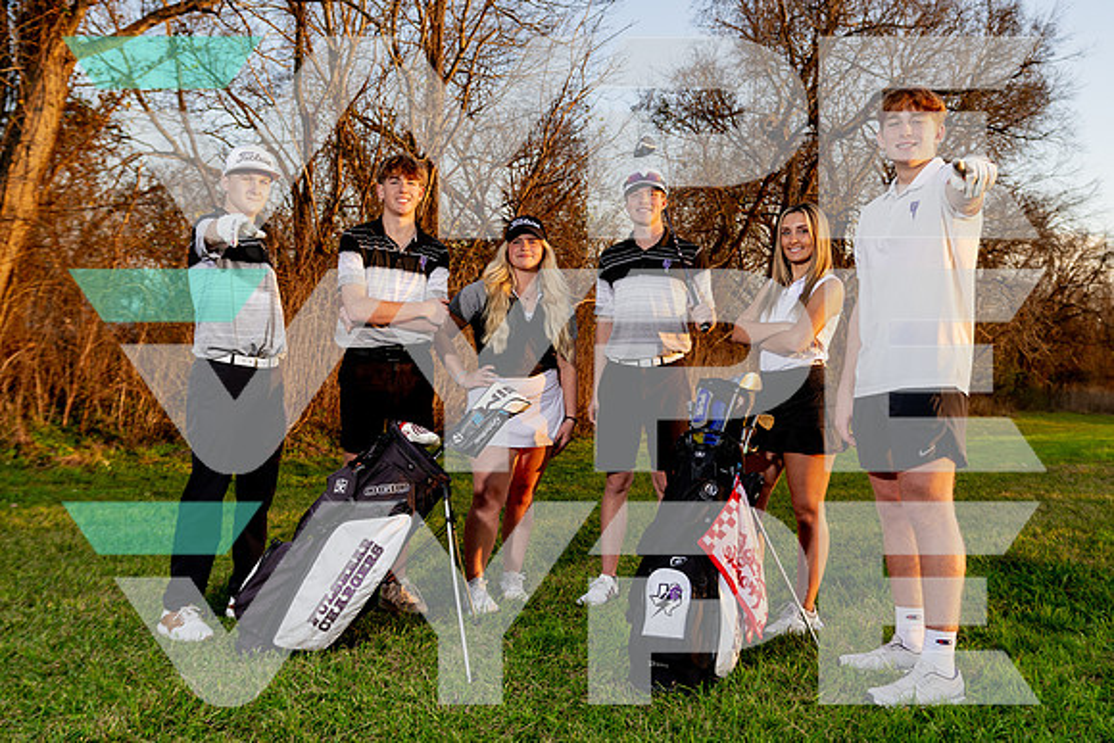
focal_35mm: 32
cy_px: 369
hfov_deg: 58.1
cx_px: 551
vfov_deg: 40.7
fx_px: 1003
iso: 100
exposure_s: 1/250
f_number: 4
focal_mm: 32
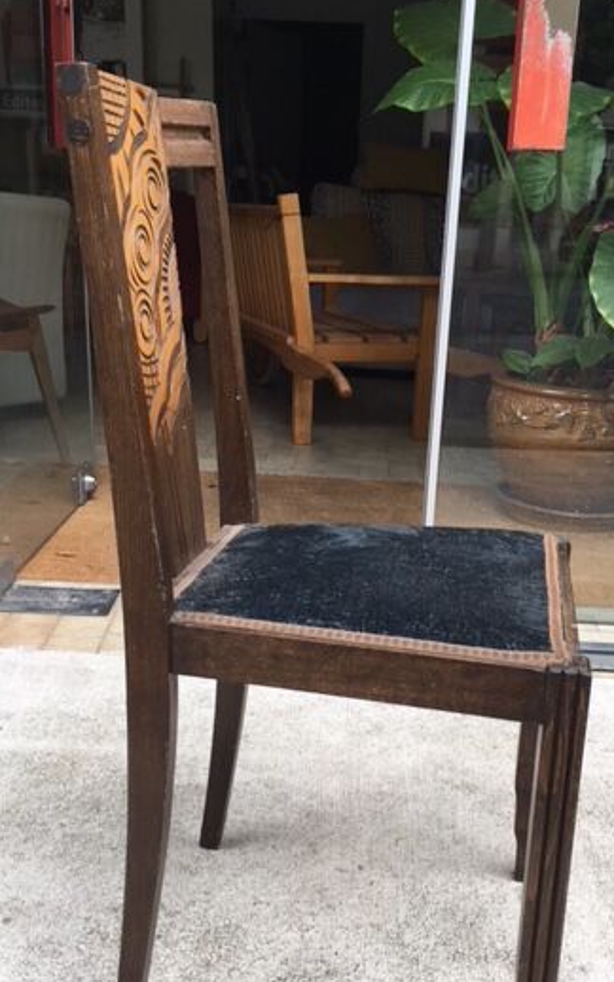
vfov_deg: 51.3
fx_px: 1017
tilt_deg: -20.6
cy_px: 567
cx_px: 330
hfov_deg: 33.6
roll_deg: -1.8
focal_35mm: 38
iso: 32
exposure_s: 1/100
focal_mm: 4.15
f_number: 2.2
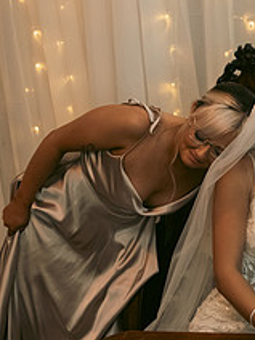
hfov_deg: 20.6
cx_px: 359
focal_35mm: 63
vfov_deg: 30.7
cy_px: 166
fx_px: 619
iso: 1250
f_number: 3.5
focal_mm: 24
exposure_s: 1/160
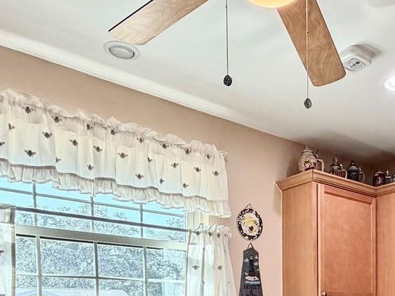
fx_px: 468
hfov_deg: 43.6
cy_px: 331
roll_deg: +0.6
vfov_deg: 31.0
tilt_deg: -2.3
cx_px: 317
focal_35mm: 41
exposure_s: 1/120
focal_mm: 2.22
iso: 200
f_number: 2.2
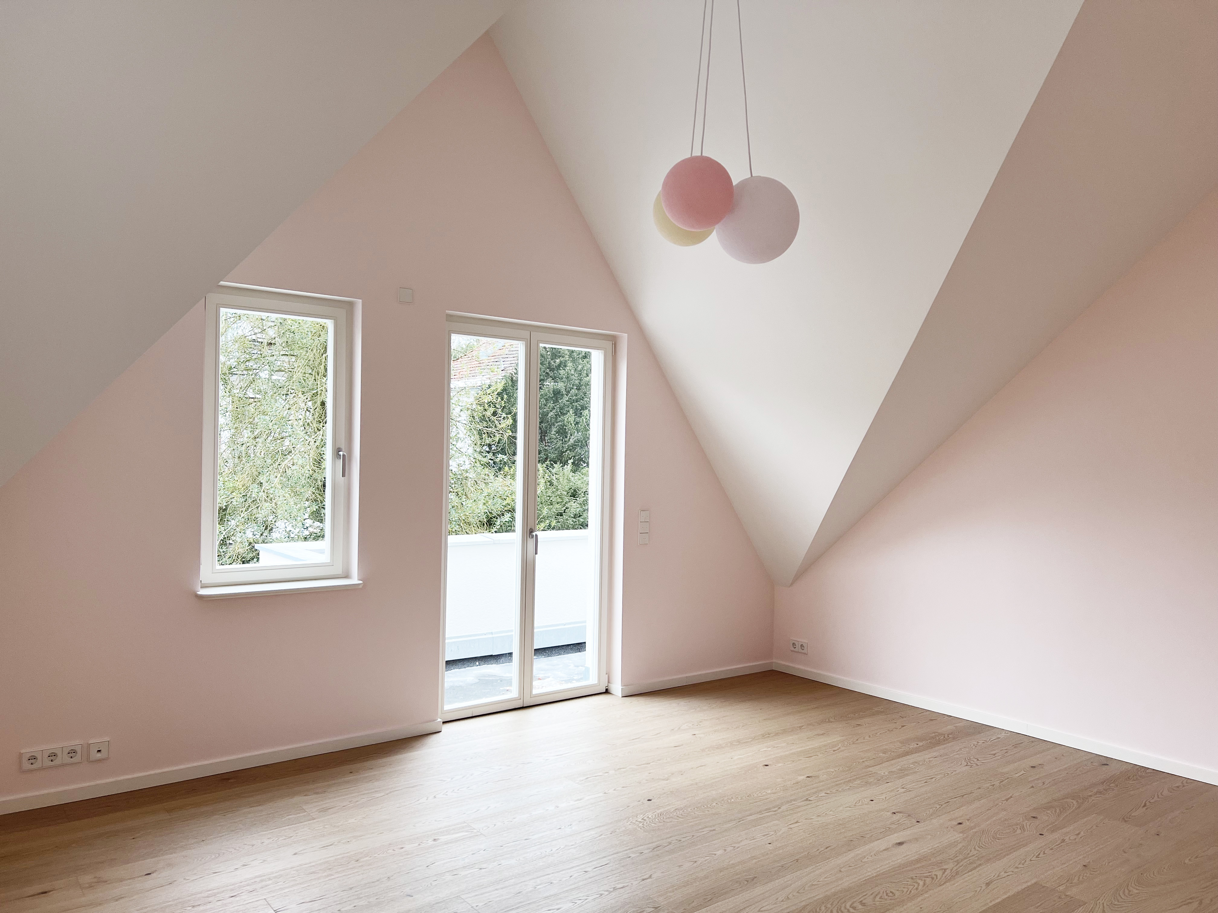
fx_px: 915
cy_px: 456
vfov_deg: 53.1
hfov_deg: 67.3
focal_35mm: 26
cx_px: 609
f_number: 1.5
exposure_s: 1/121
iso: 100
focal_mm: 5.7
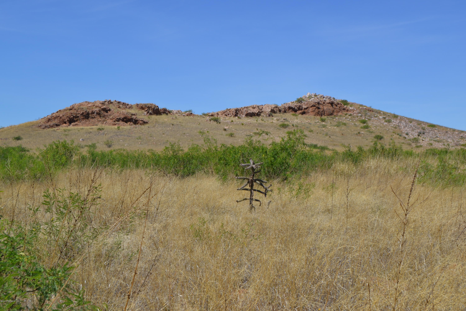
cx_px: 233
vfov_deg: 23.8
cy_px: 156
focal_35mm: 57
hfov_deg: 35.1
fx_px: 738
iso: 100
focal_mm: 38
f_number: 8
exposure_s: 1/250
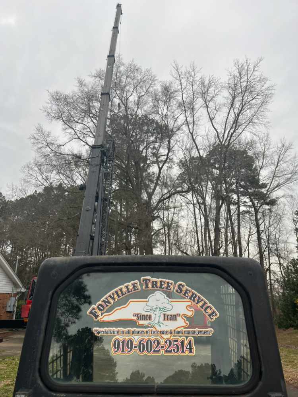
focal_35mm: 26
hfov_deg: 53.1
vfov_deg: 67.3
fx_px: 298
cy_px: 198
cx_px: 149
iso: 50
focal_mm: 5.1
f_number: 1.6
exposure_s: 1/467
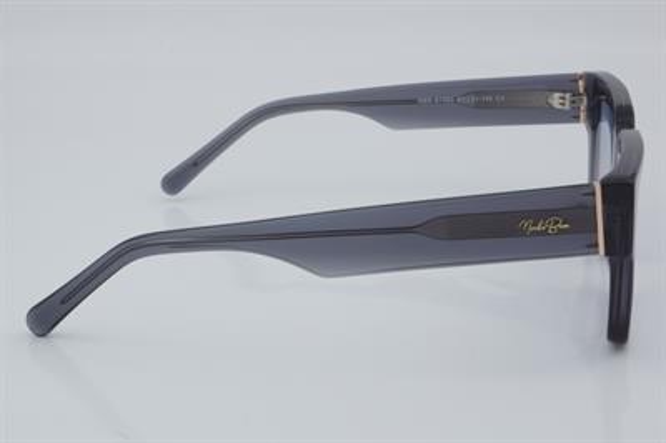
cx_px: 333
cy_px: 222
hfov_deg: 27.0
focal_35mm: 75
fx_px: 1386
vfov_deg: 18.2
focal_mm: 50
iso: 100
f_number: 32
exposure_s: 1/4
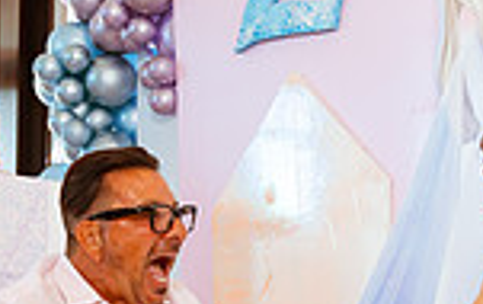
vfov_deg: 13.9
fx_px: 1240
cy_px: 227
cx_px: 397
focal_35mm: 94
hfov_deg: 21.7
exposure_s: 1/400
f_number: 3.5
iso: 800
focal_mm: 31
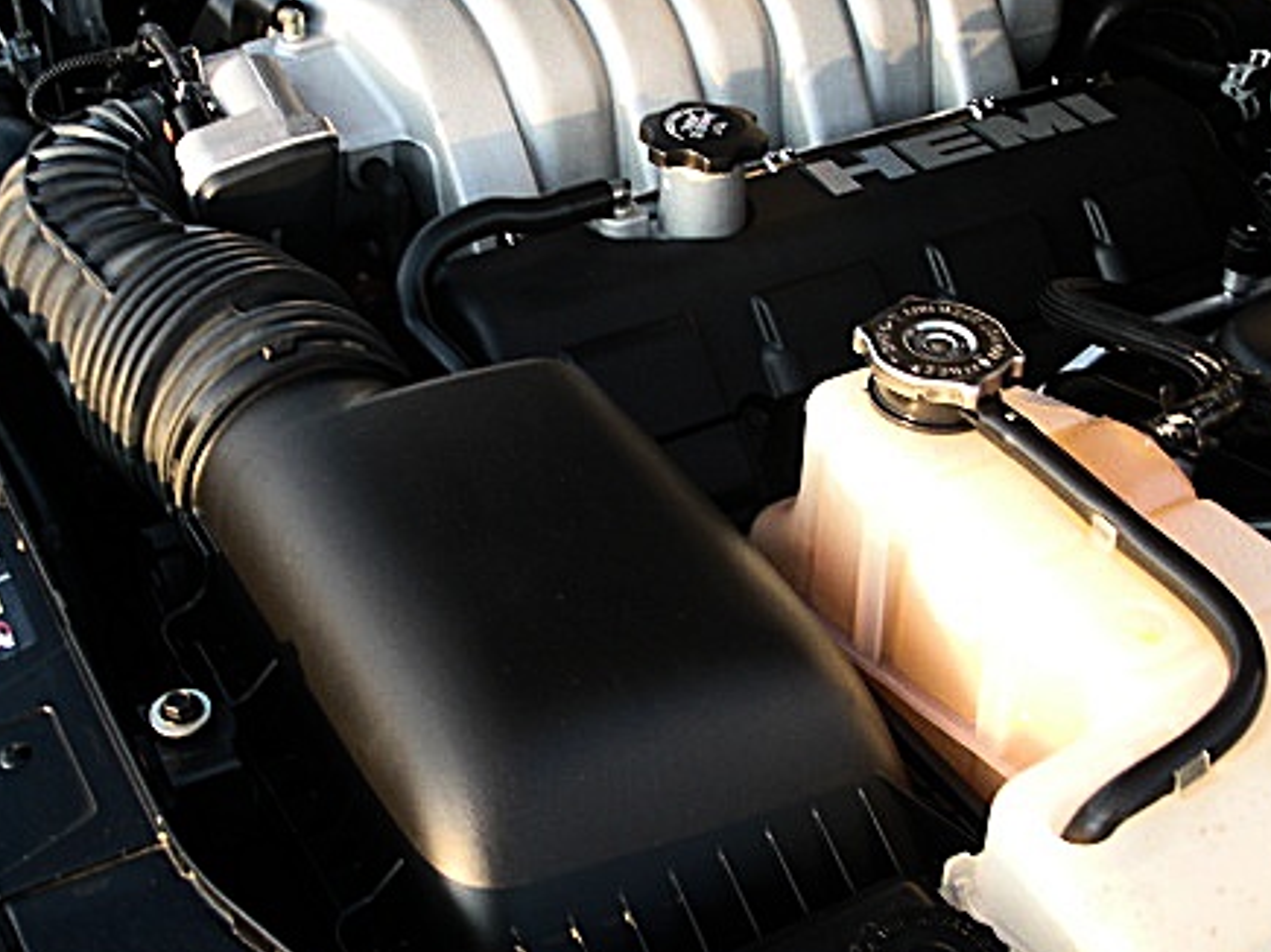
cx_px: 608
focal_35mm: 53
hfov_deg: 36.2
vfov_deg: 27.5
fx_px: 1945
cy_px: 388
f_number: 2.8
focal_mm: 6.3
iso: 100
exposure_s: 1/100
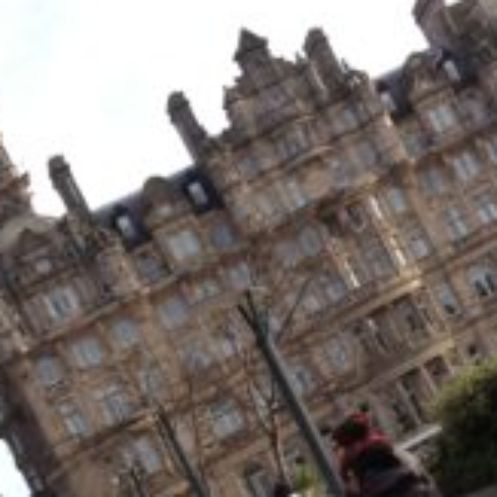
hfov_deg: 22.7
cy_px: 421
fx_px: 1235
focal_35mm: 76
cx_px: 320
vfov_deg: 22.4
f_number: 2.4
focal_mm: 4.28
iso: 50
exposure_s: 1/673
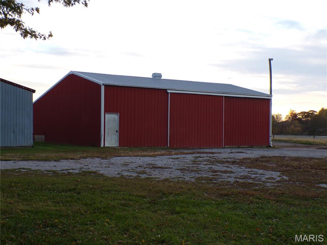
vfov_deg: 29.7
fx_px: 463
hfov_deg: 38.9
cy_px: 122
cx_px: 164
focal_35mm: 49
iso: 100
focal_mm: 8.7
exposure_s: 1/70
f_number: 3.5
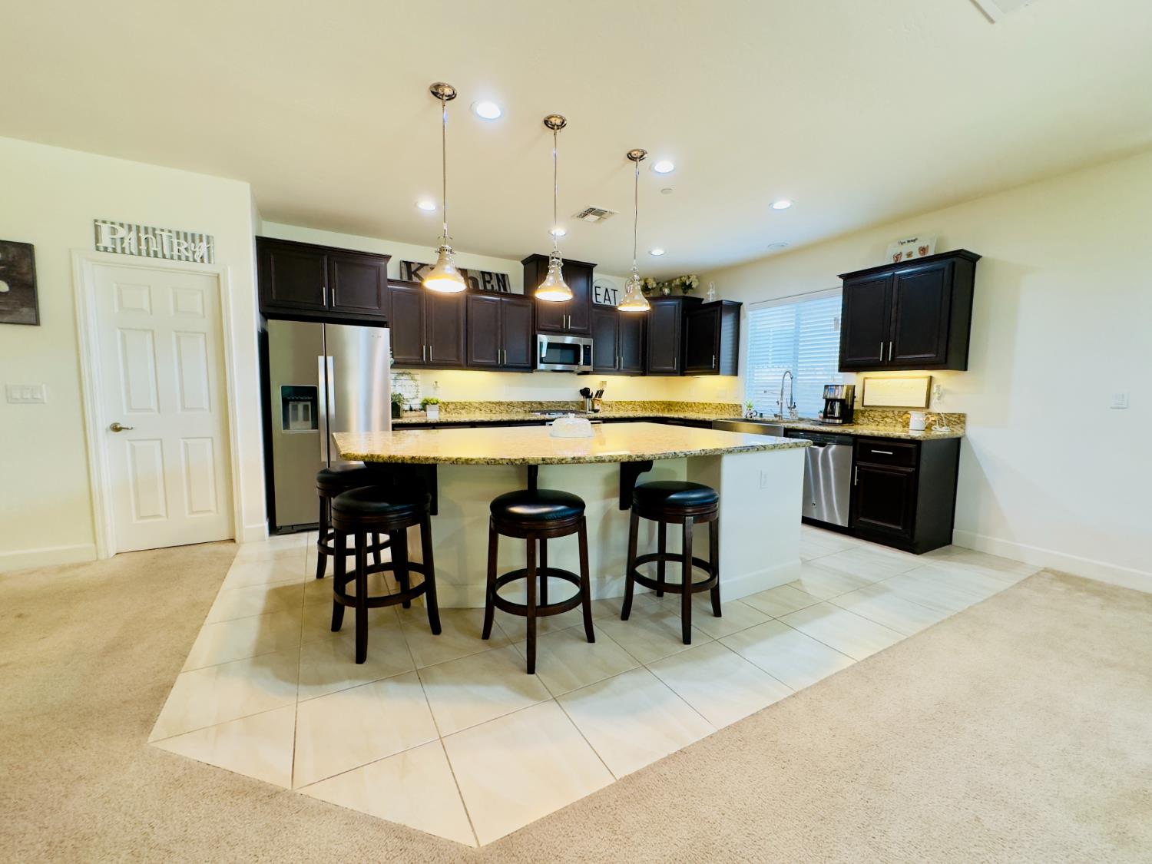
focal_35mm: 14
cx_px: 576
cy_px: 432
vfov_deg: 85.7
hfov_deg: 102.1
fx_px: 466
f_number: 2.2
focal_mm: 2.22
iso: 320
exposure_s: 1/60
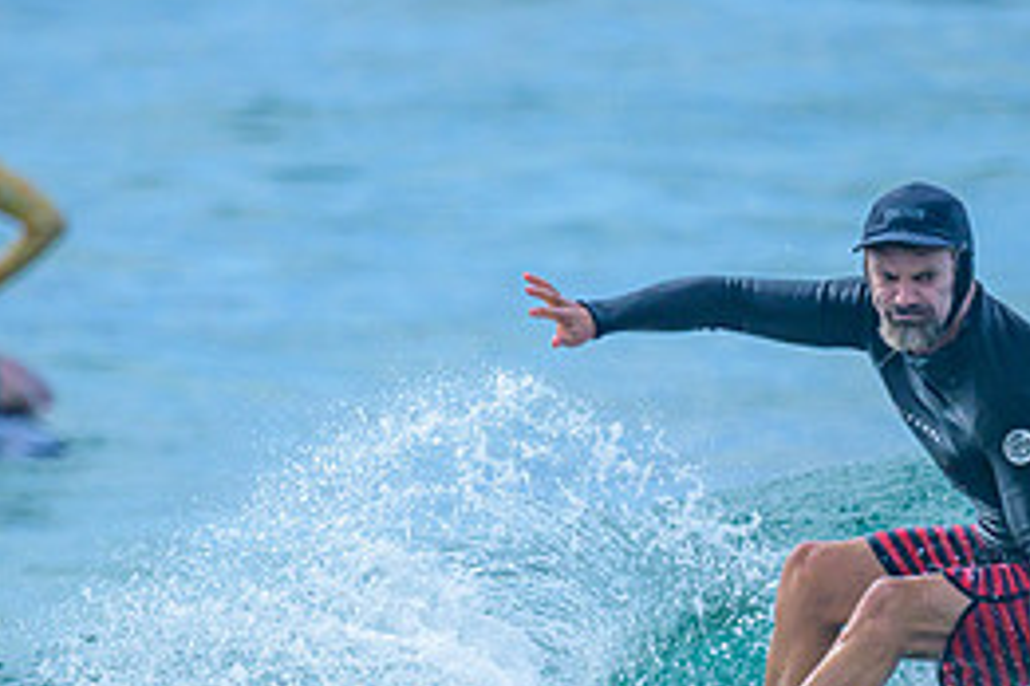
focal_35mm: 2360
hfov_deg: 0.9
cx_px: 516
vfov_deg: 0.6
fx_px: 67517
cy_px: 665
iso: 360
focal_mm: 800
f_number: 6.3
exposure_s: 1/3200
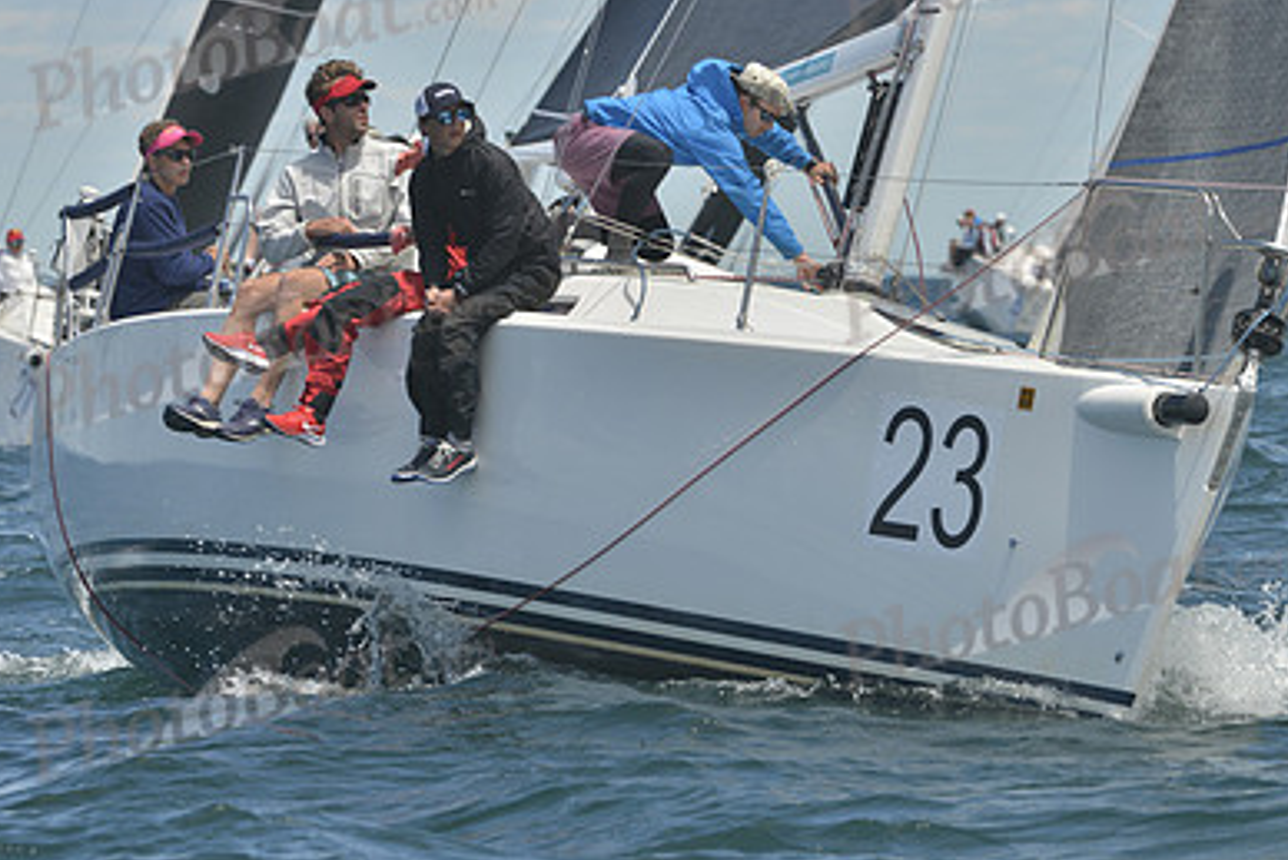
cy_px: 476
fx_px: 14996
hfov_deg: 4.9
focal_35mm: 419
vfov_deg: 3.3
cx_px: 671
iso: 280
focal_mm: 280
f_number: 9
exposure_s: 1/800
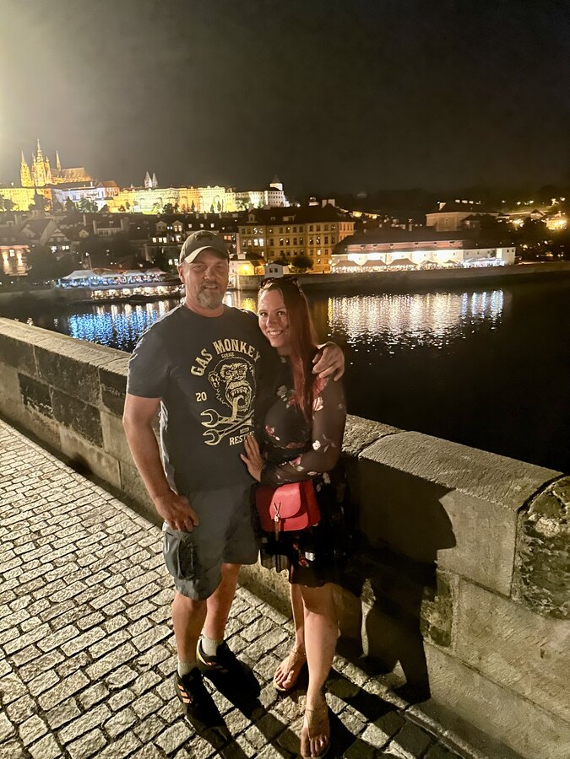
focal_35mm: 24
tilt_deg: -15.1
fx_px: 527
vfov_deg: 71.6
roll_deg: +1.3
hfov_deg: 56.8
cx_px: 285
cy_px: 380
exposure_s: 1/14
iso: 3200
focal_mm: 6.86
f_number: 1.78
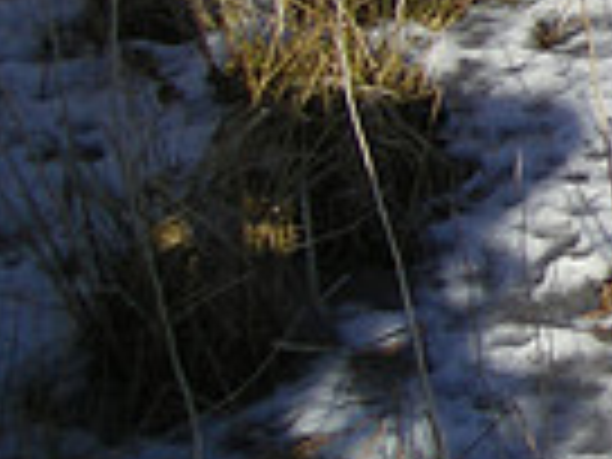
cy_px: -263
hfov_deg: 11.7
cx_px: 1264
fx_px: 2634
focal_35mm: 149
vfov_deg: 9.6
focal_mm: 5.7
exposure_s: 1/270
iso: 50
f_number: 5.7
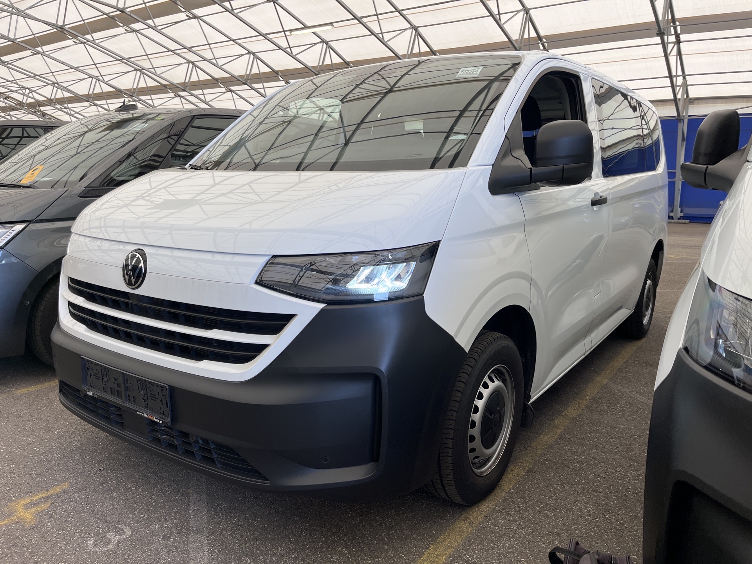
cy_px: 282
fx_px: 565
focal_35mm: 26
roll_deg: +1.3
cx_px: 376
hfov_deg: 67.3
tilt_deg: -10.5
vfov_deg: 53.1
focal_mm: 5.1
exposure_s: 1/312
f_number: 1.6
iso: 50
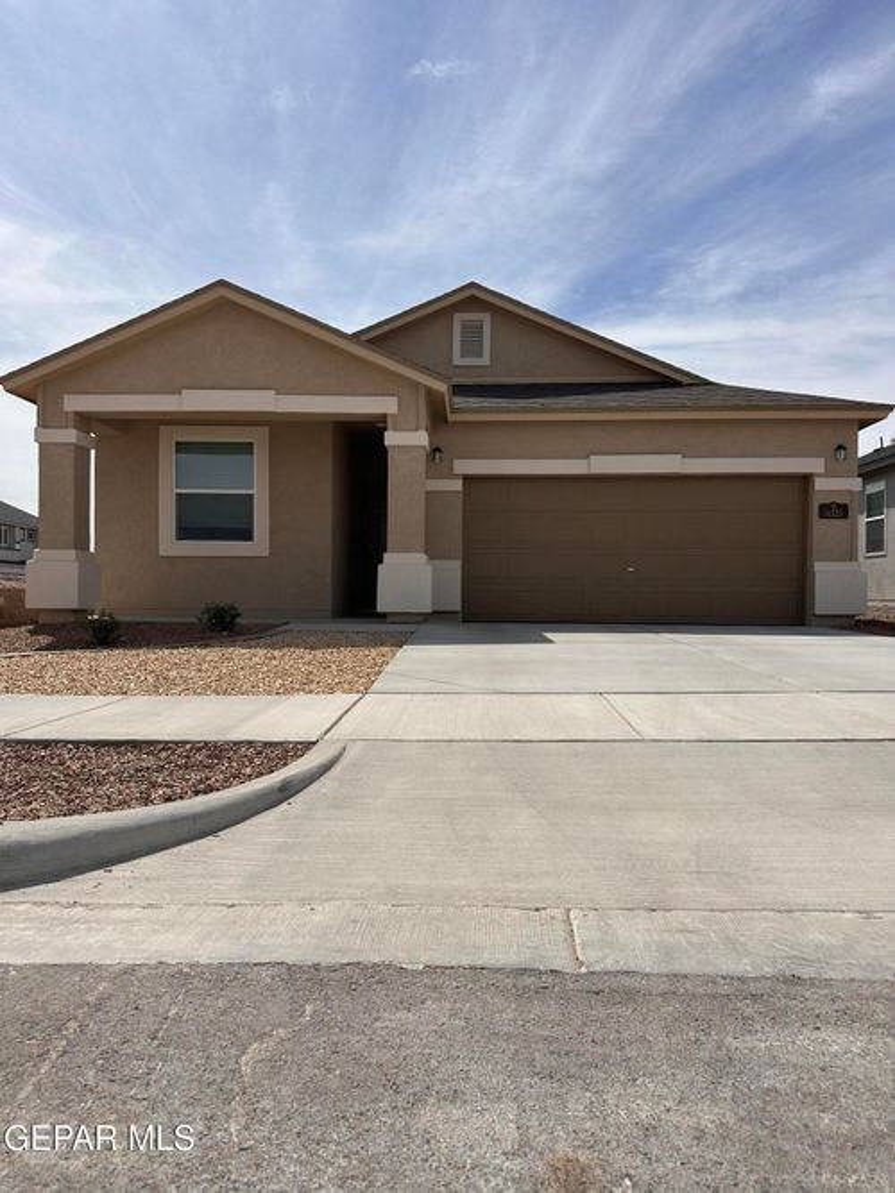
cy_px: 596
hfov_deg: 56.8
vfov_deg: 71.6
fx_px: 828
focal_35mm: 24
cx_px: 448
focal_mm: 6.86
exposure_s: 1/10753
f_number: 1.78
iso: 80
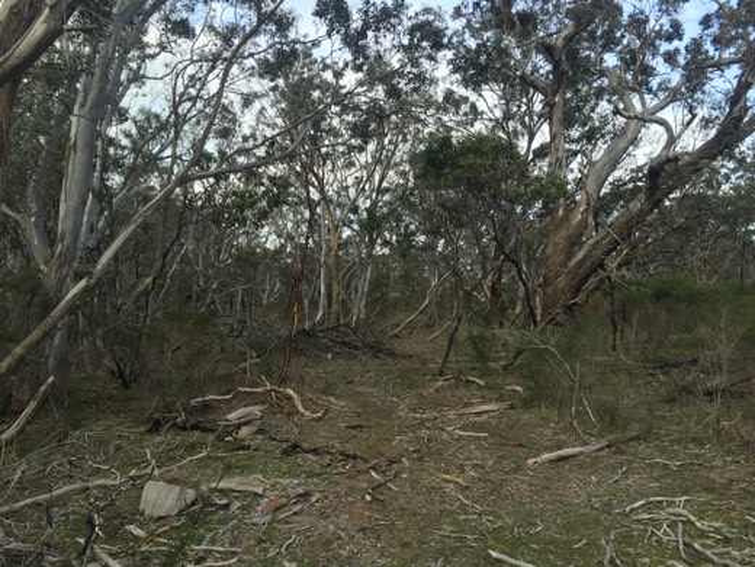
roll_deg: -1.4
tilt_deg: +3.1
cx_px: 378
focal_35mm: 29
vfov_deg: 48.2
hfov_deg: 61.7
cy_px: 284
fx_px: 633
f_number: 2.2
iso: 32
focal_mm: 4.15
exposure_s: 1/514
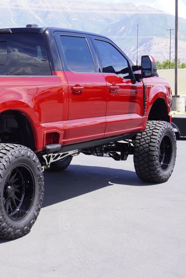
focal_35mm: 72
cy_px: 132
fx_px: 557
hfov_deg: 18.3
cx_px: -17
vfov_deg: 28.1
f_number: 8
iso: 100
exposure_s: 1/100
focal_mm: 29
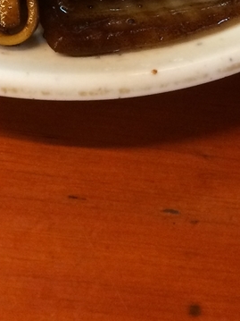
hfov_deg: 15.2
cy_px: -186
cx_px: 74
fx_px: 897
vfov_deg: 17.7
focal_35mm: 97
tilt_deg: -50.5
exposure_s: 1/30
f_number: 2.2
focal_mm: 4.15
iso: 160
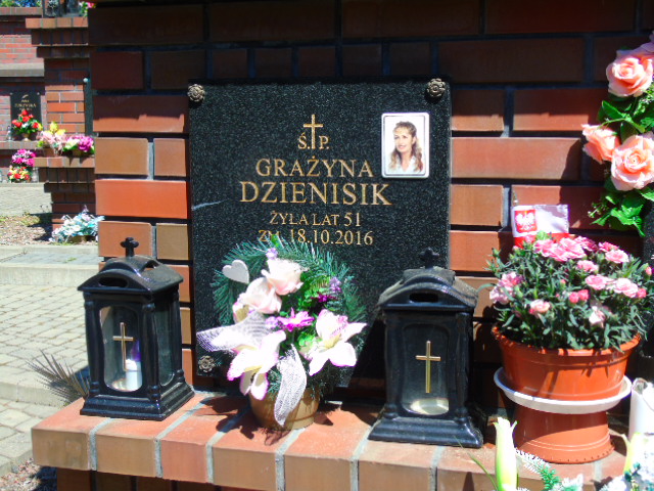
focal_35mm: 46
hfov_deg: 41.2
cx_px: 327
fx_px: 869
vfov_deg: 31.5
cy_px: 246
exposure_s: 1/320
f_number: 4.1
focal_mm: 8.2
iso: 80
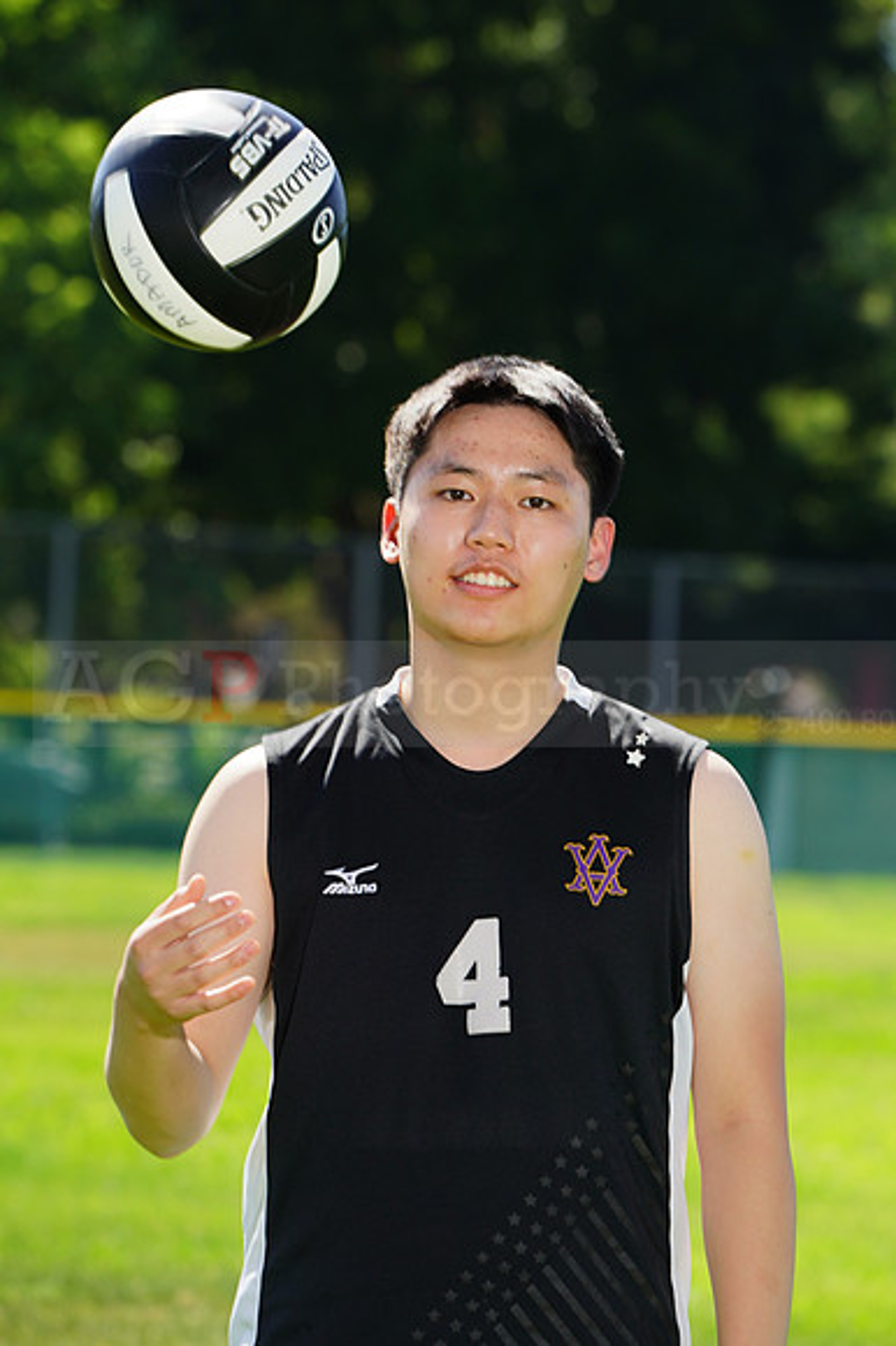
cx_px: 448
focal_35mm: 306
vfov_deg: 6.7
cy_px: 673
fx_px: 11437
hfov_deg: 4.5
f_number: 11
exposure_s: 1/200
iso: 200
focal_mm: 306
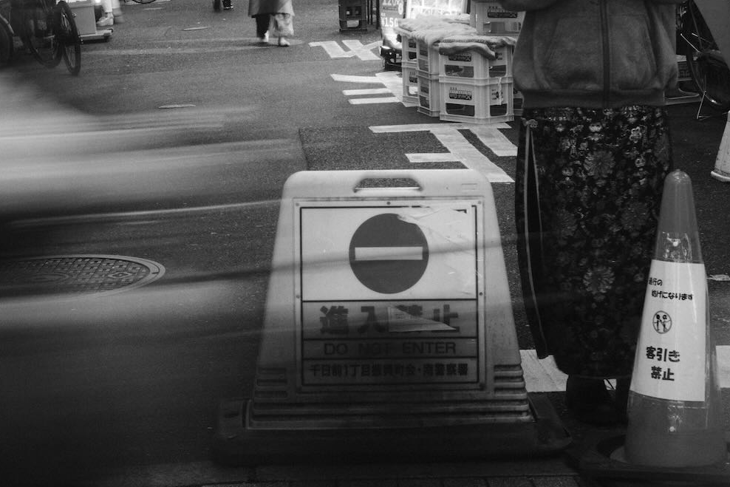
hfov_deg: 23.9
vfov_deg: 15.9
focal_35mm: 85
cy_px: 62
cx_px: 326
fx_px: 1724
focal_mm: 27
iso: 640
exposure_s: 1/8
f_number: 9
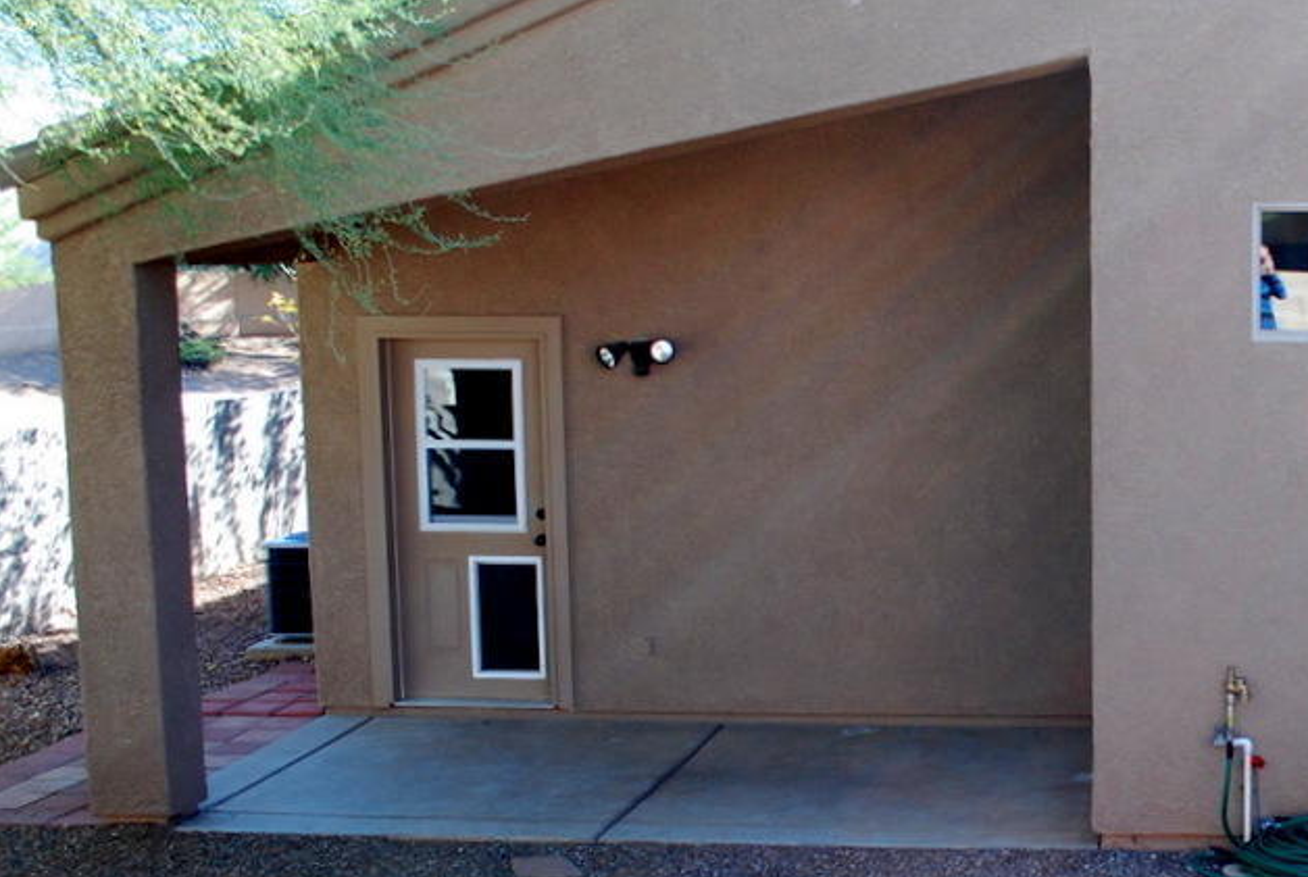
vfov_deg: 24.6
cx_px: 1264
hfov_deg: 33.5
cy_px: 574
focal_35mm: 55
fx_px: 2002
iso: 200
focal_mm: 18
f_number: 5.6
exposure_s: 1/125
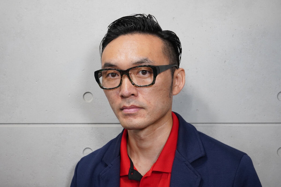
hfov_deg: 39.6
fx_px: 390
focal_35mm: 50
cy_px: 94
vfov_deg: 27.0
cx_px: 140
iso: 3200
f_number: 10
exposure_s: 1/50
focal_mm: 50
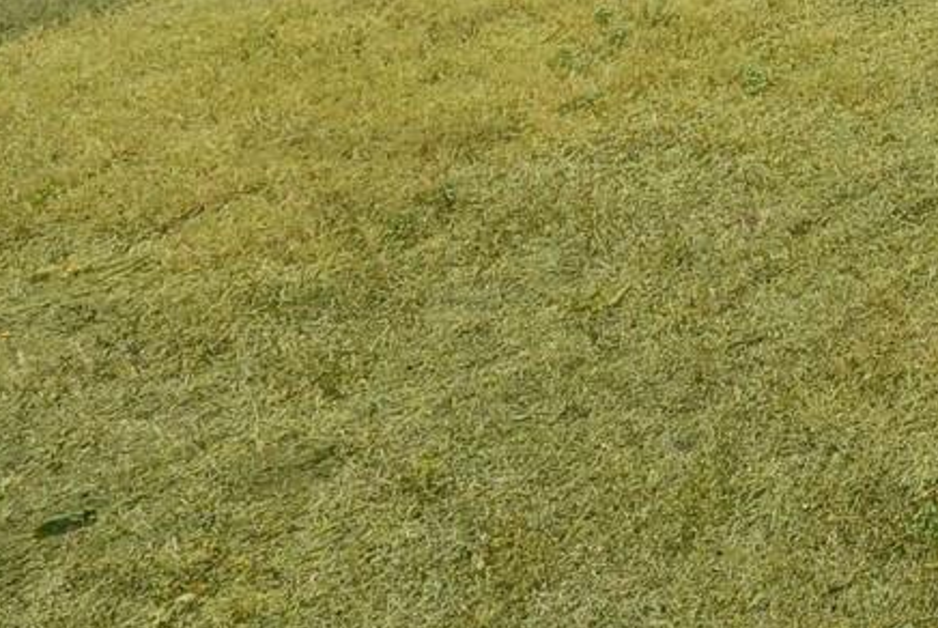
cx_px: 1885
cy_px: -631
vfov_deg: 17.5
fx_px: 1435
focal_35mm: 55
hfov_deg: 19.3
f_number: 9
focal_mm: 12
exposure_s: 1/400
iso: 640
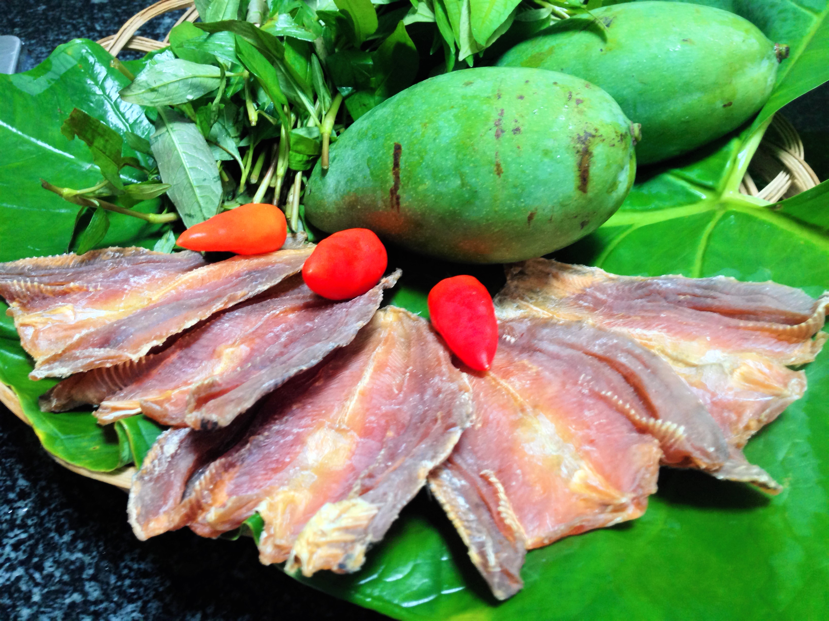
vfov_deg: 42.9
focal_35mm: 33
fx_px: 790
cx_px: 414
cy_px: 310
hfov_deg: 55.4
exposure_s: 1/20
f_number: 2.4
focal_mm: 4.12
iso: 125
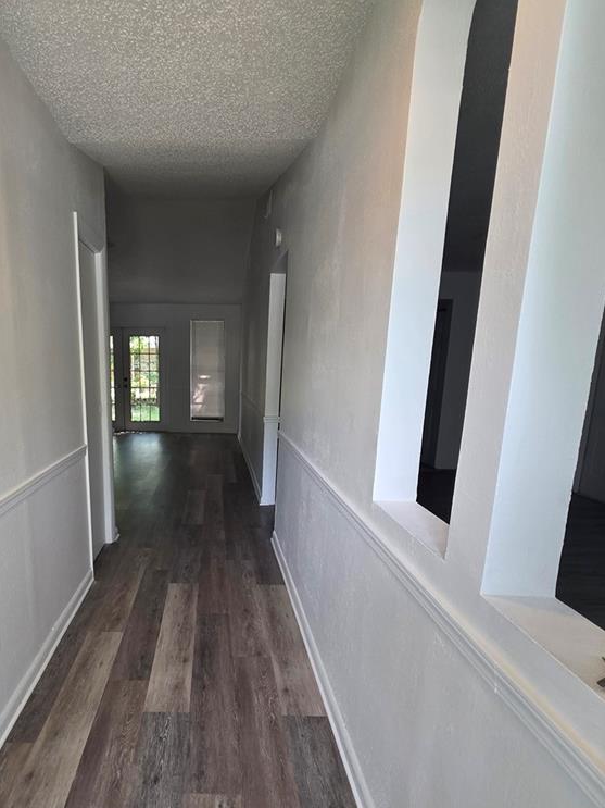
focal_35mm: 21
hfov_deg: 62.1
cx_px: 210
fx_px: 490
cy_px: 495
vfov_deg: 77.9
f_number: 1.9
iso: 200
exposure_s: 1/120
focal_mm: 2.2
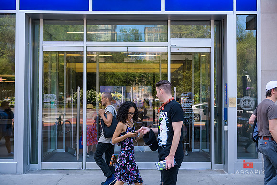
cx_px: 138
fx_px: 308
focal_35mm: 40
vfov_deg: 33.4
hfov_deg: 48.4
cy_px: 92
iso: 400
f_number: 3.2
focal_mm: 40
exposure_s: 1/1000
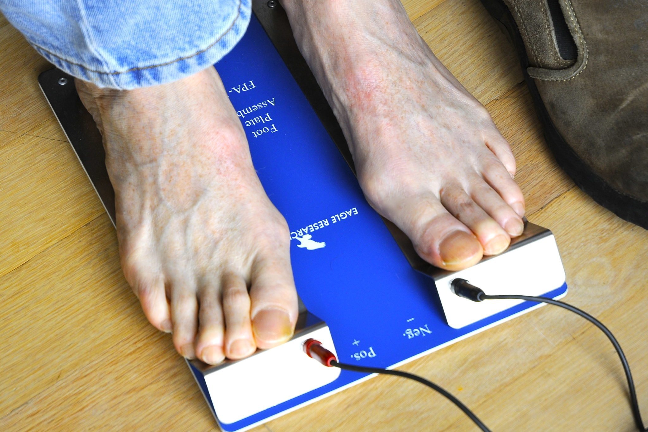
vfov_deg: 14.0
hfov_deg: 20.9
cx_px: 324
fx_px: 1755
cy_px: 216
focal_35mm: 98
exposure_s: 1/80
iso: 200
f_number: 4.5
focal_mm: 65
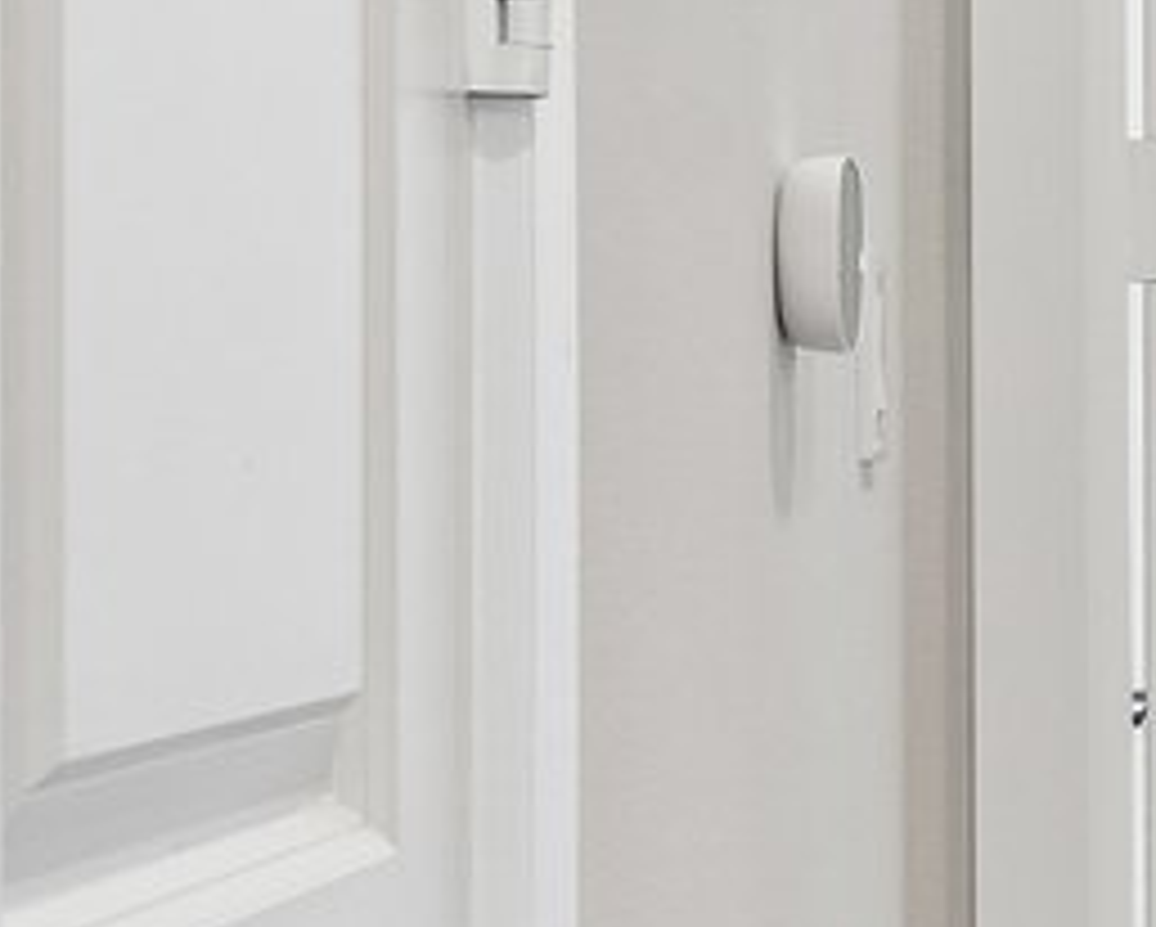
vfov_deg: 13.7
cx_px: 4075
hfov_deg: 9.5
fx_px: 3835
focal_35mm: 112
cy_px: 169
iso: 400
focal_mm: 15
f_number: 8
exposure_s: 1/15
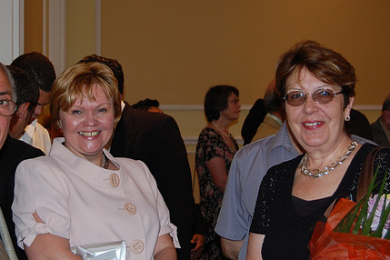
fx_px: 834
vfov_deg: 17.7
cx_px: 153
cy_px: 116
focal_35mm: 77
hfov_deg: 26.3
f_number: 4.8
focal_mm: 38
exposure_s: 1/60
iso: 400
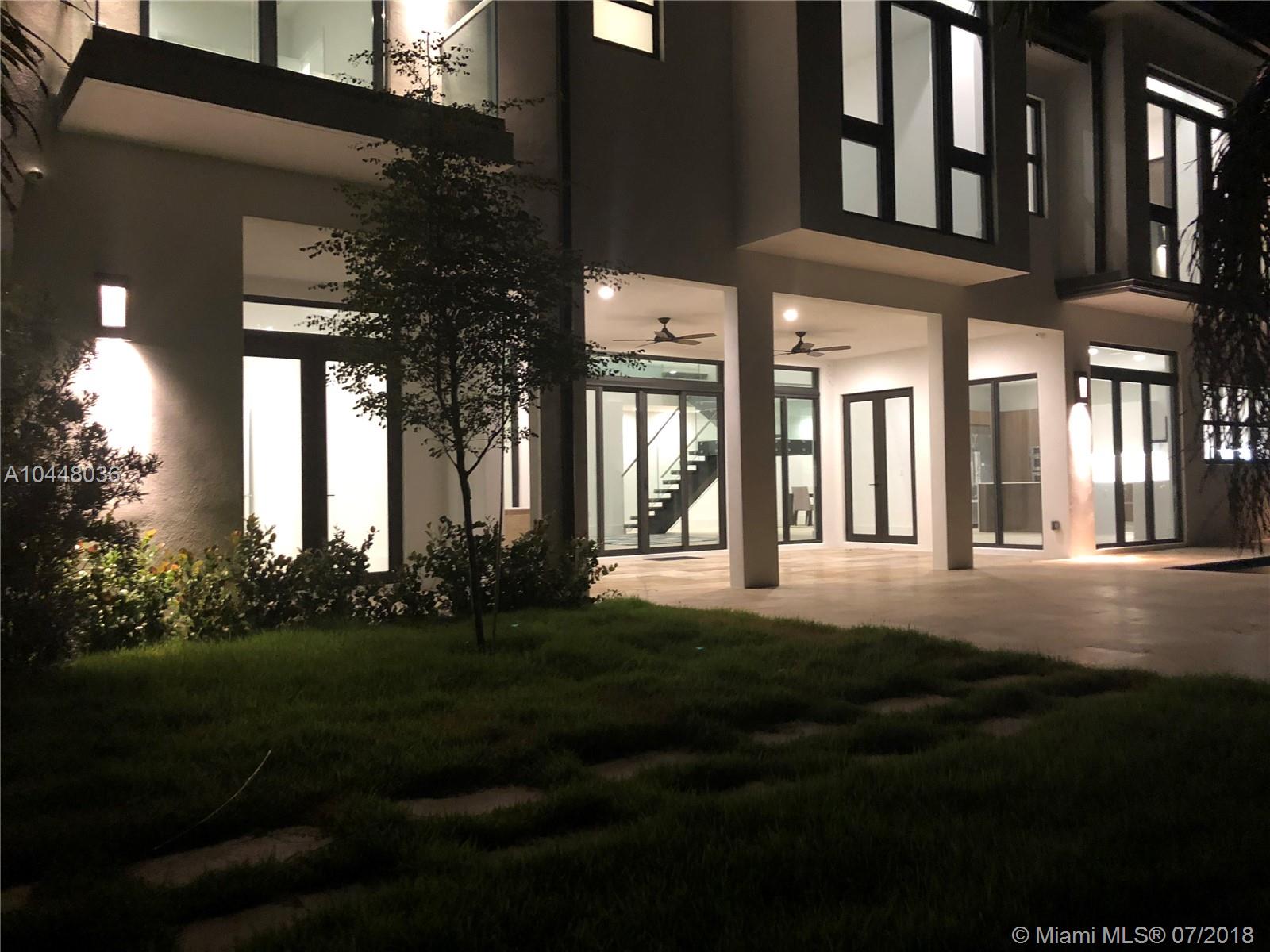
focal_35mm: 28
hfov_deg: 63.4
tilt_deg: +1.2
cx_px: 635
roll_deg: +0.2
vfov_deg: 49.7
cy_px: 476
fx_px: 1027
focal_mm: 4
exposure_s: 1/5
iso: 80
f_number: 1.8
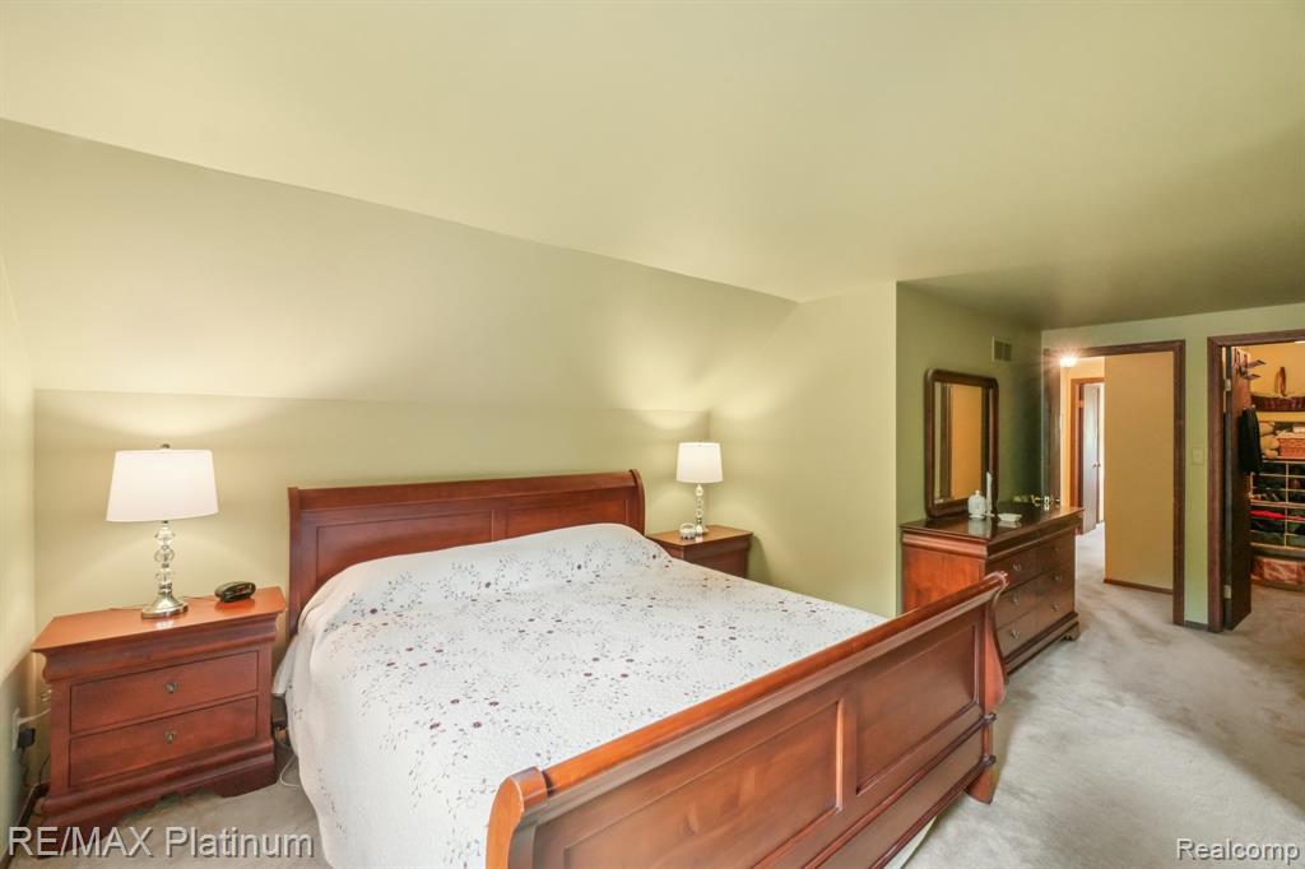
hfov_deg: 100.4
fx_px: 544
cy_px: 434
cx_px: 652
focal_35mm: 15
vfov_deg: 77.3
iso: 1600
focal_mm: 10
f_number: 8
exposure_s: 1/30
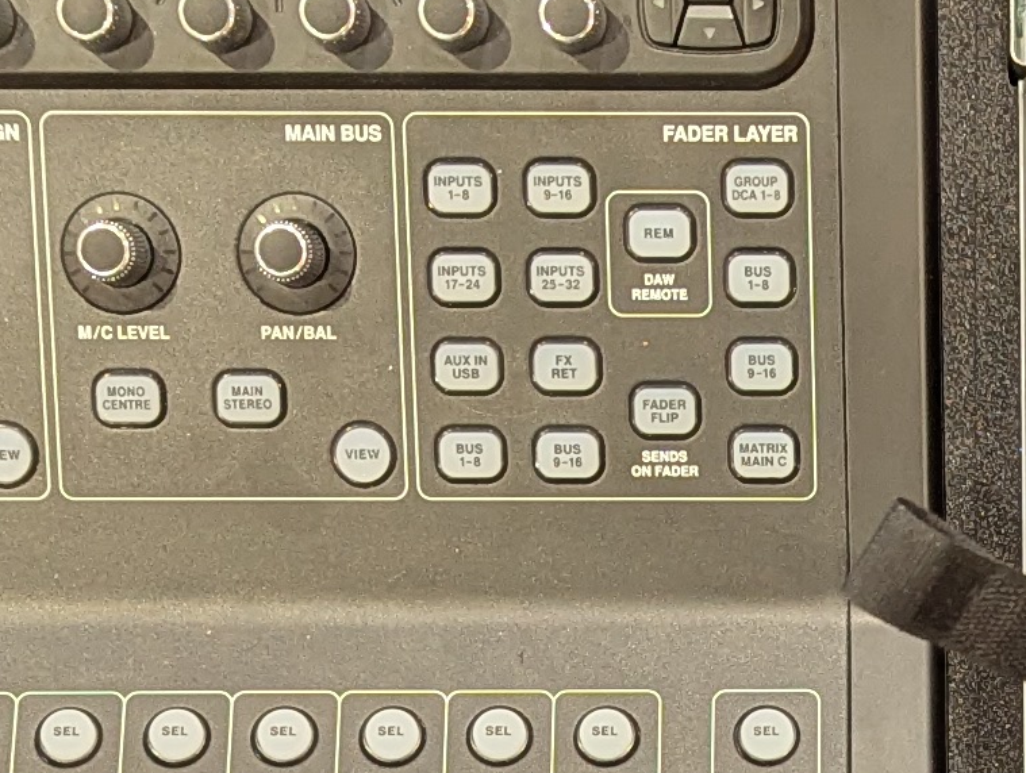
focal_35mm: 129
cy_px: 1182
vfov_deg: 11.1
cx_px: 1108
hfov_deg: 14.9
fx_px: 3830
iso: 267
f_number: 1.85
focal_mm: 6.81
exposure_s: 1/33.3
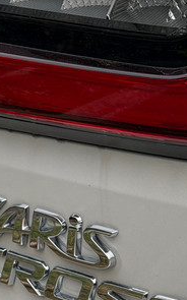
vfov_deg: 14.2
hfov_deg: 9.0
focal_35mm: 145
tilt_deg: -27.9
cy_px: 296
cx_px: 139
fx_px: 1184
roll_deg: +1.0
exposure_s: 1/762
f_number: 1.78
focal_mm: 6.76
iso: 64
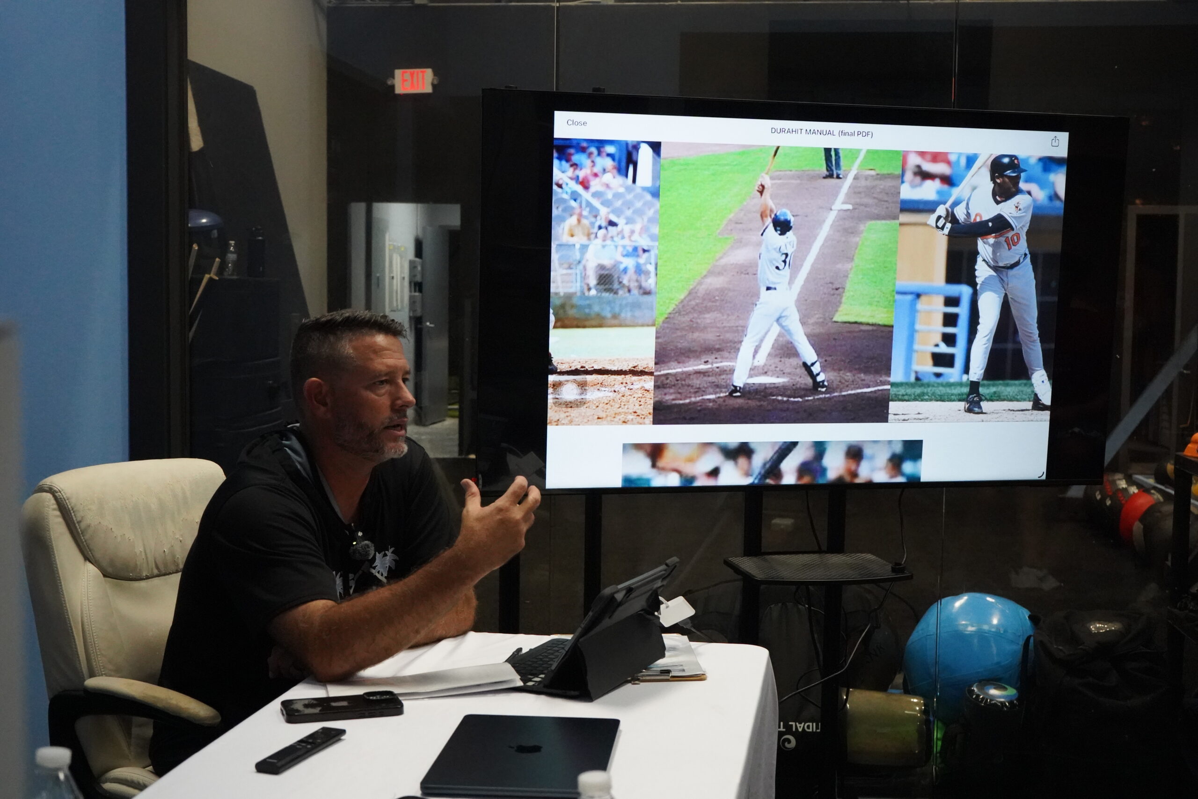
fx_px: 1398
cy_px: 400
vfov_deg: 31.9
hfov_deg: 46.4
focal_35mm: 42
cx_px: 599
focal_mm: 42
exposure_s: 1/500
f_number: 6.3
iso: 12800
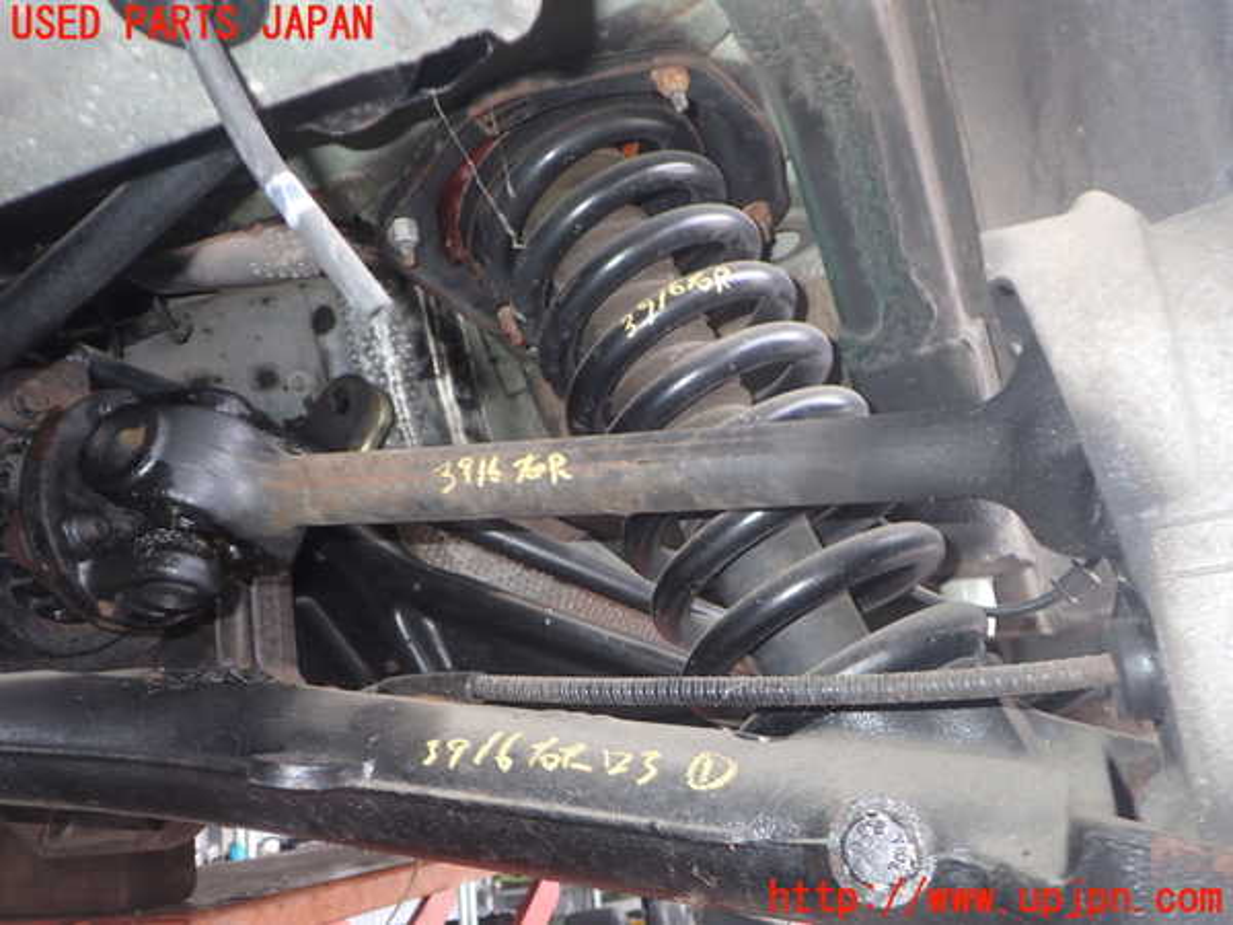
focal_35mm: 30
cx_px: 616
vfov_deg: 46.8
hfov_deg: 60.0
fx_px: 1069
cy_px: 462
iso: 200
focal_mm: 5.4
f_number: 2.3
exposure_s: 1/30
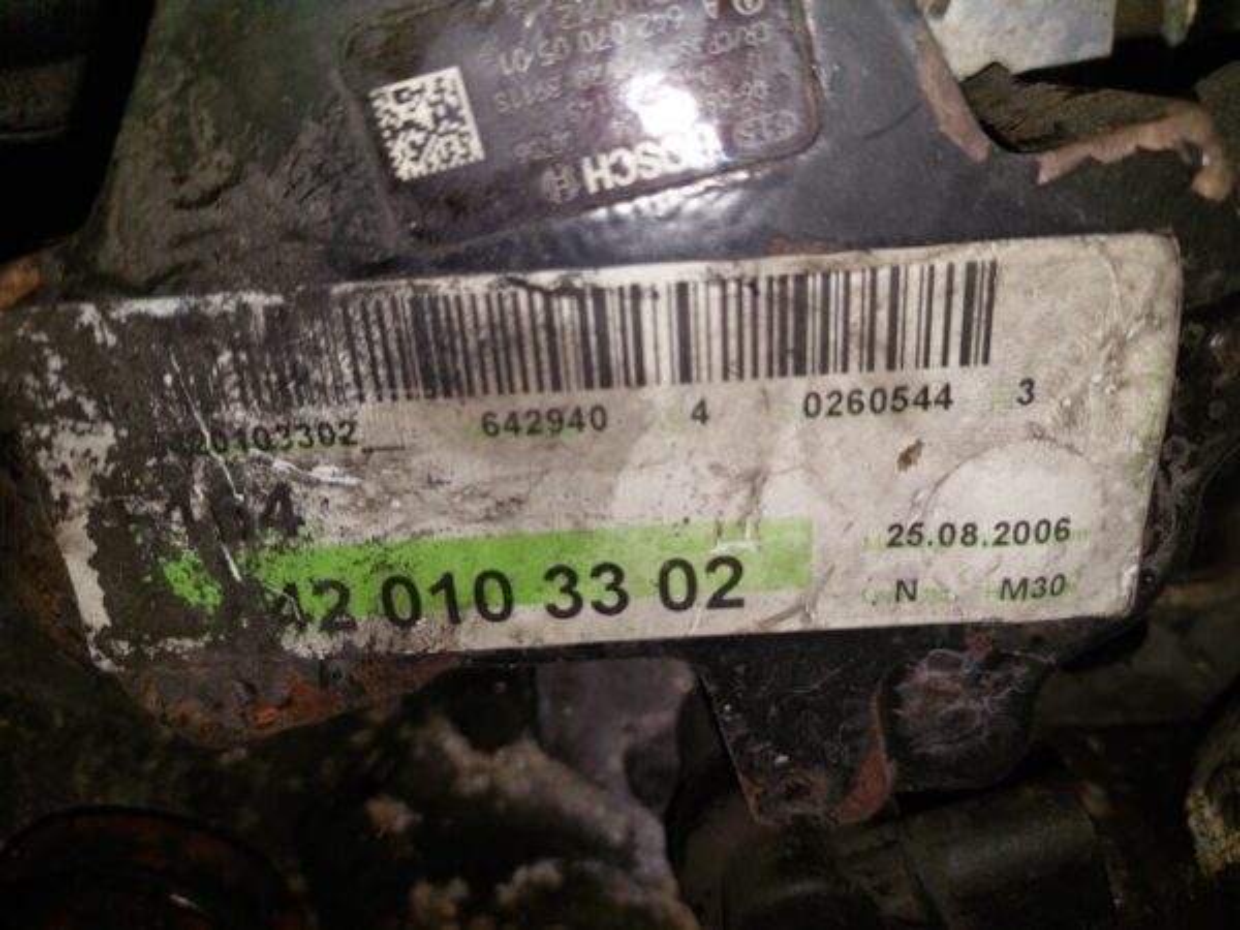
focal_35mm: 25
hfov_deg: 69.4
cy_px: 465
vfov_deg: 54.9
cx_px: 620
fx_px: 896
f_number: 1.8
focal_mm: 5.23
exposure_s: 1/412
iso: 40
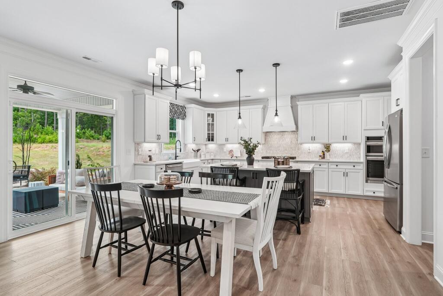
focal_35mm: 19
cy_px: 148
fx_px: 231
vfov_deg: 65.3
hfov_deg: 87.7
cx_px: 222
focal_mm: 12.5
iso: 400
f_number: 8
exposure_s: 1/20
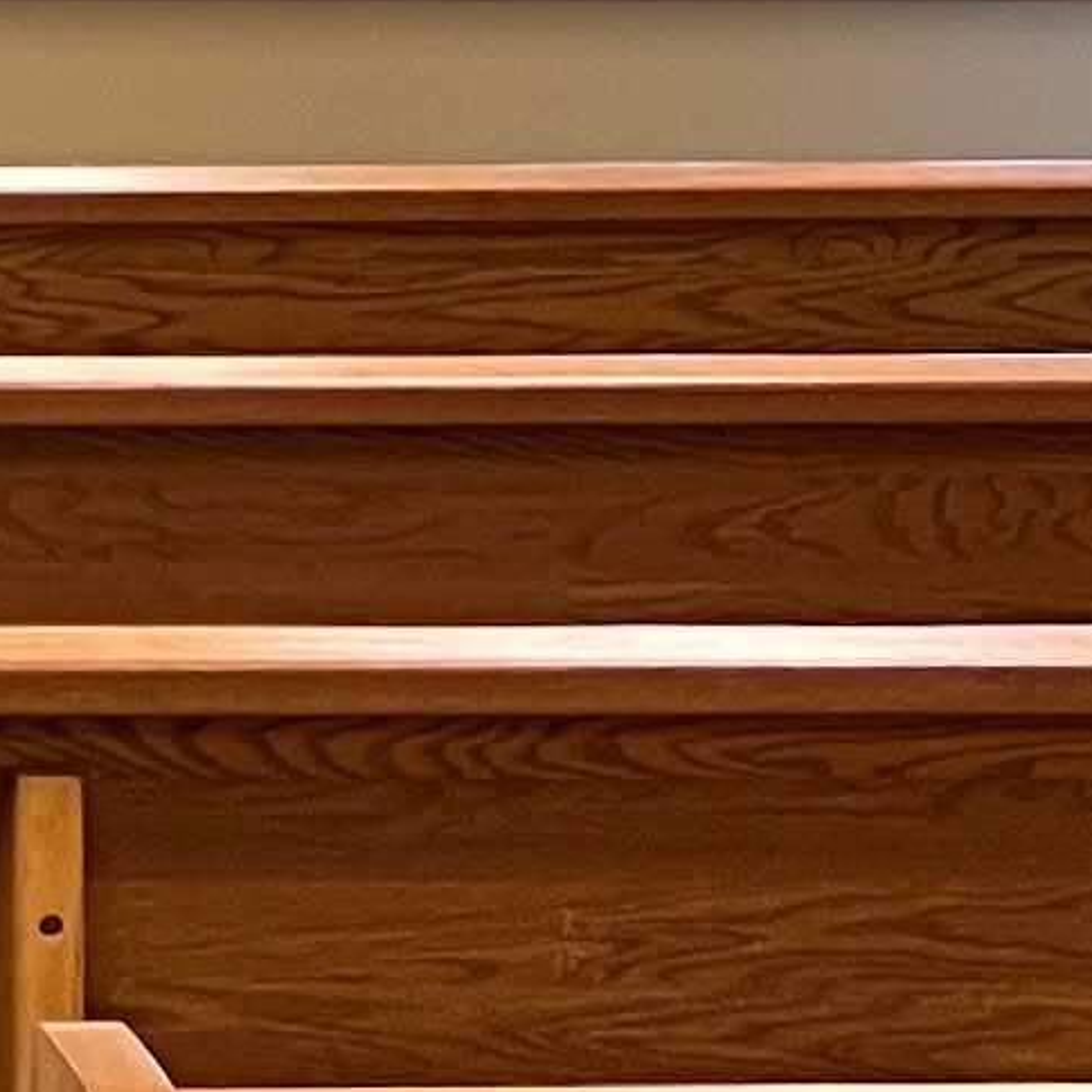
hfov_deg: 7.9
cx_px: -2207
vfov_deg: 9.0
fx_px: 6817
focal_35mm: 191
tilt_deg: -3.7
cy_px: -464
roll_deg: -0.5
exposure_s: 1/60
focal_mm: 5.7
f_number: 1.5
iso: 100
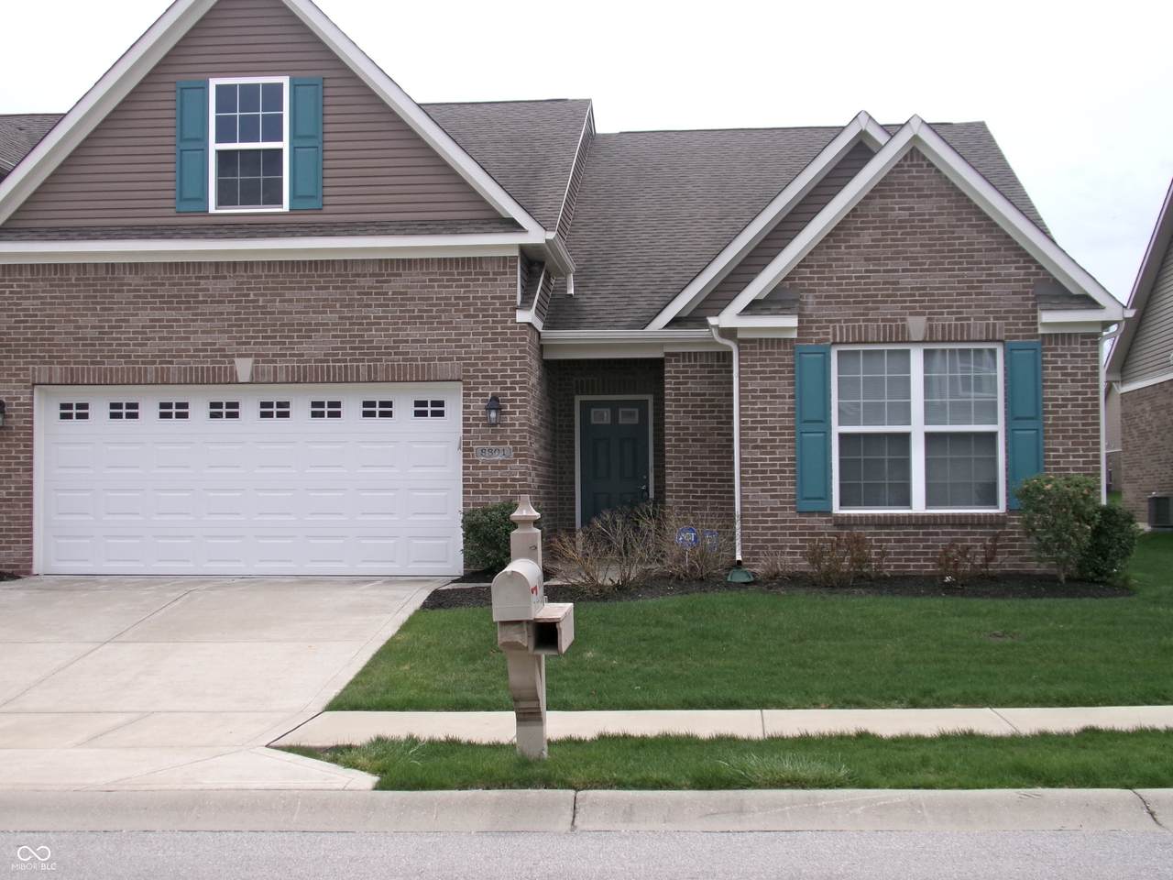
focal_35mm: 48
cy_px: 440
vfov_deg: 30.3
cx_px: 586
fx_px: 1627
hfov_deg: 39.7
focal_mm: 8.5
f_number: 4.2
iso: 100
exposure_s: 1/450
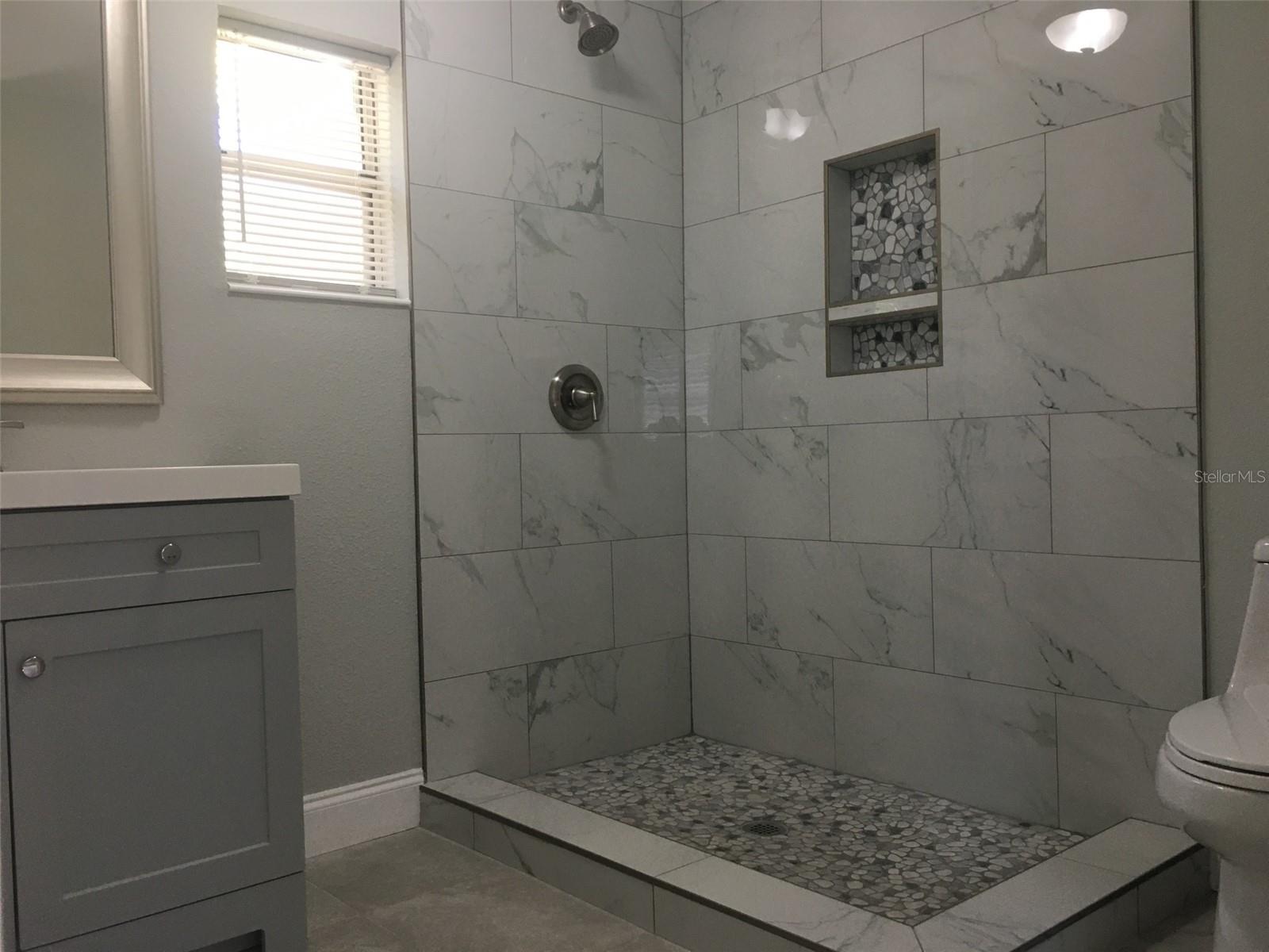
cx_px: 634
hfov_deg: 61.7
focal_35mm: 29
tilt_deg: -1.1
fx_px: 1063
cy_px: 476
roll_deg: +0.8
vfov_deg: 48.2
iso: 40
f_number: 2.2
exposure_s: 1/30
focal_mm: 4.15
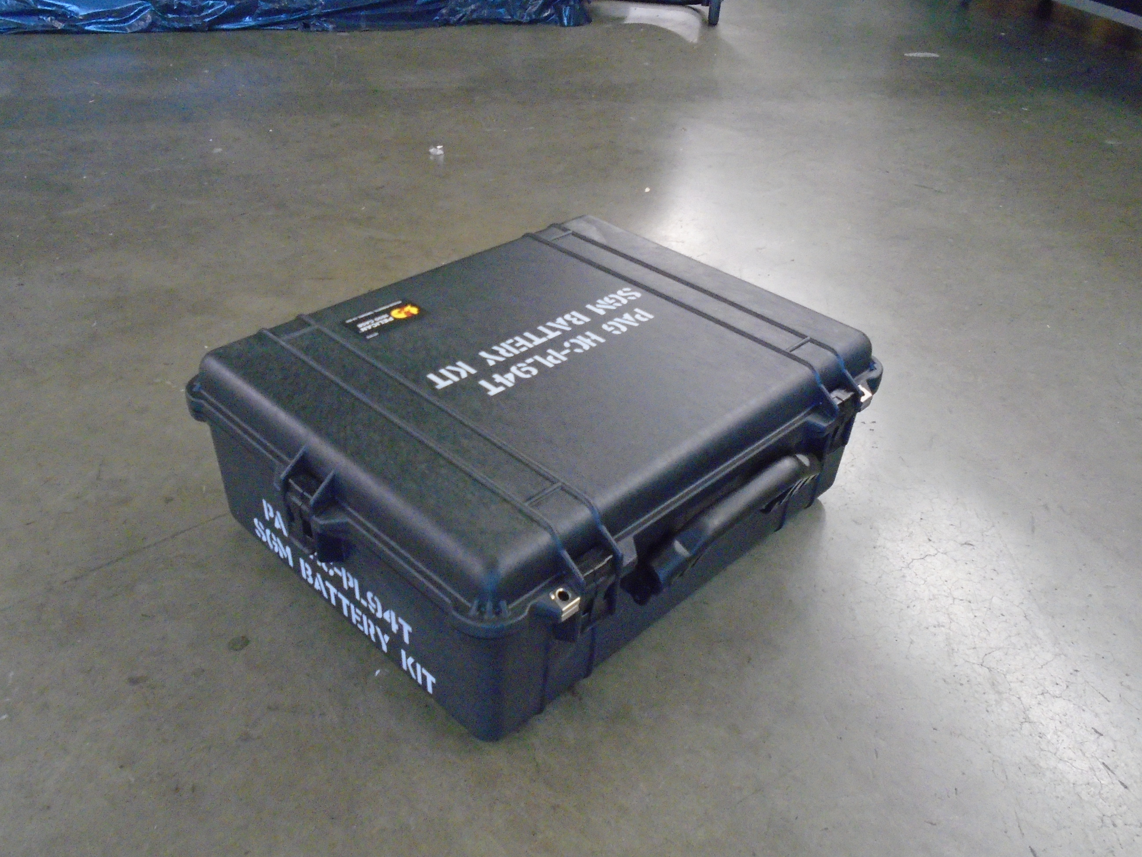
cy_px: 428
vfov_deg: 45.4
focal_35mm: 31
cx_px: 571
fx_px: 1023
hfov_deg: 58.4
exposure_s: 1/25
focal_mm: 5.5
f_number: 3.5
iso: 800
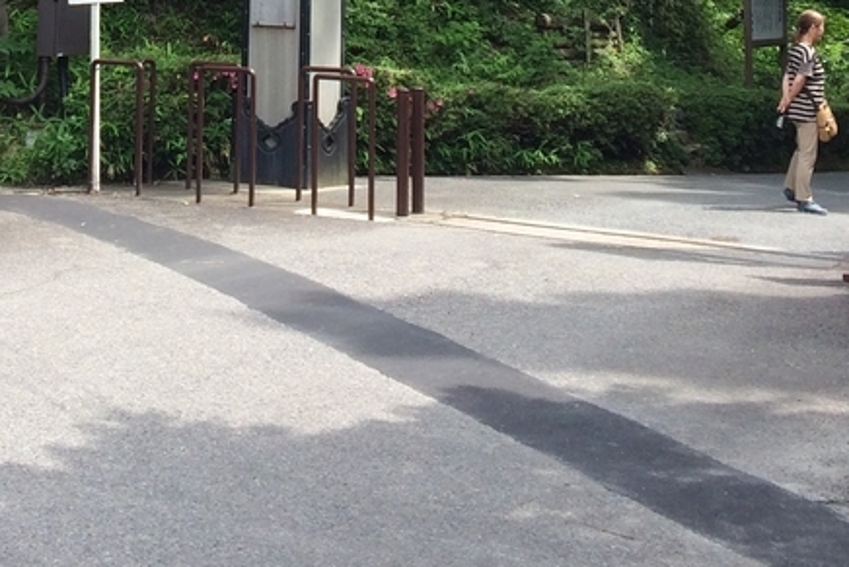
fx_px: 1958
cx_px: 185
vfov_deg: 14.5
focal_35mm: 83
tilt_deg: +8.9
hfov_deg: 24.1
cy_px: -440
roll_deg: -0.2
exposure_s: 1/477
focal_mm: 4.15
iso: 32
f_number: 2.2
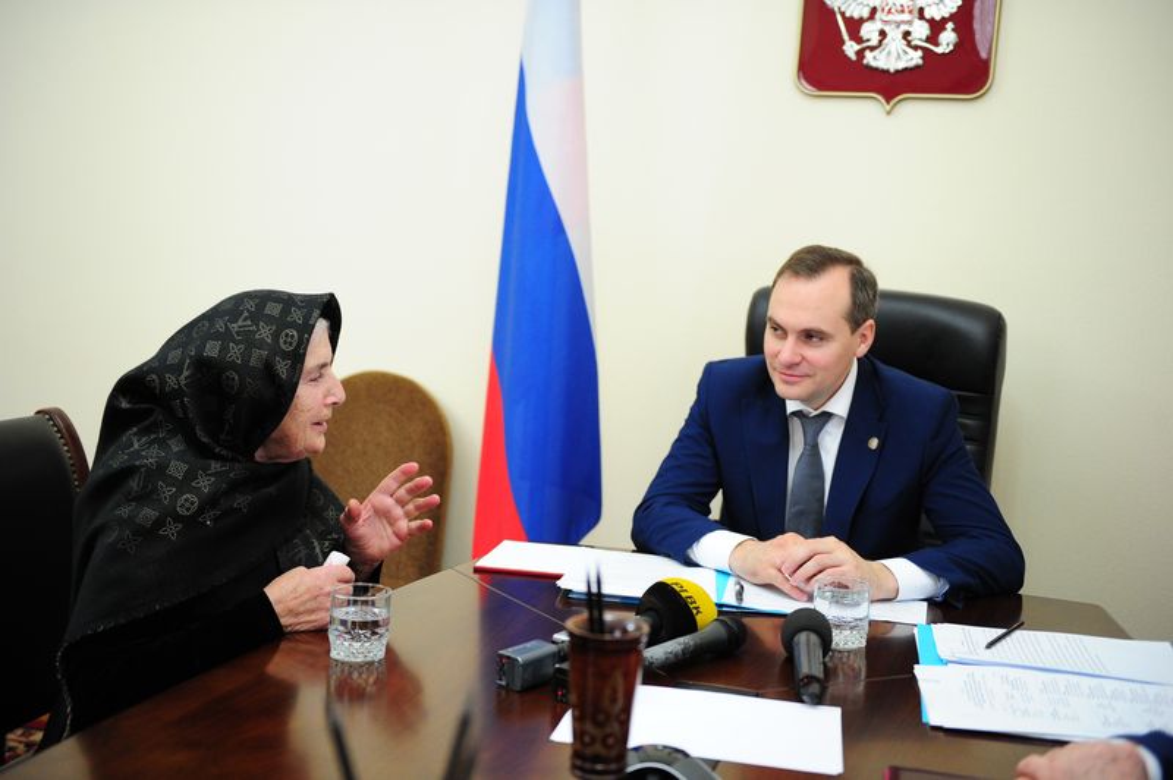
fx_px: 1465
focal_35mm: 45
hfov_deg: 43.6
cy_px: 390
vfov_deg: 29.8
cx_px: 586
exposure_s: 1/250
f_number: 2.8
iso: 3200
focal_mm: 45
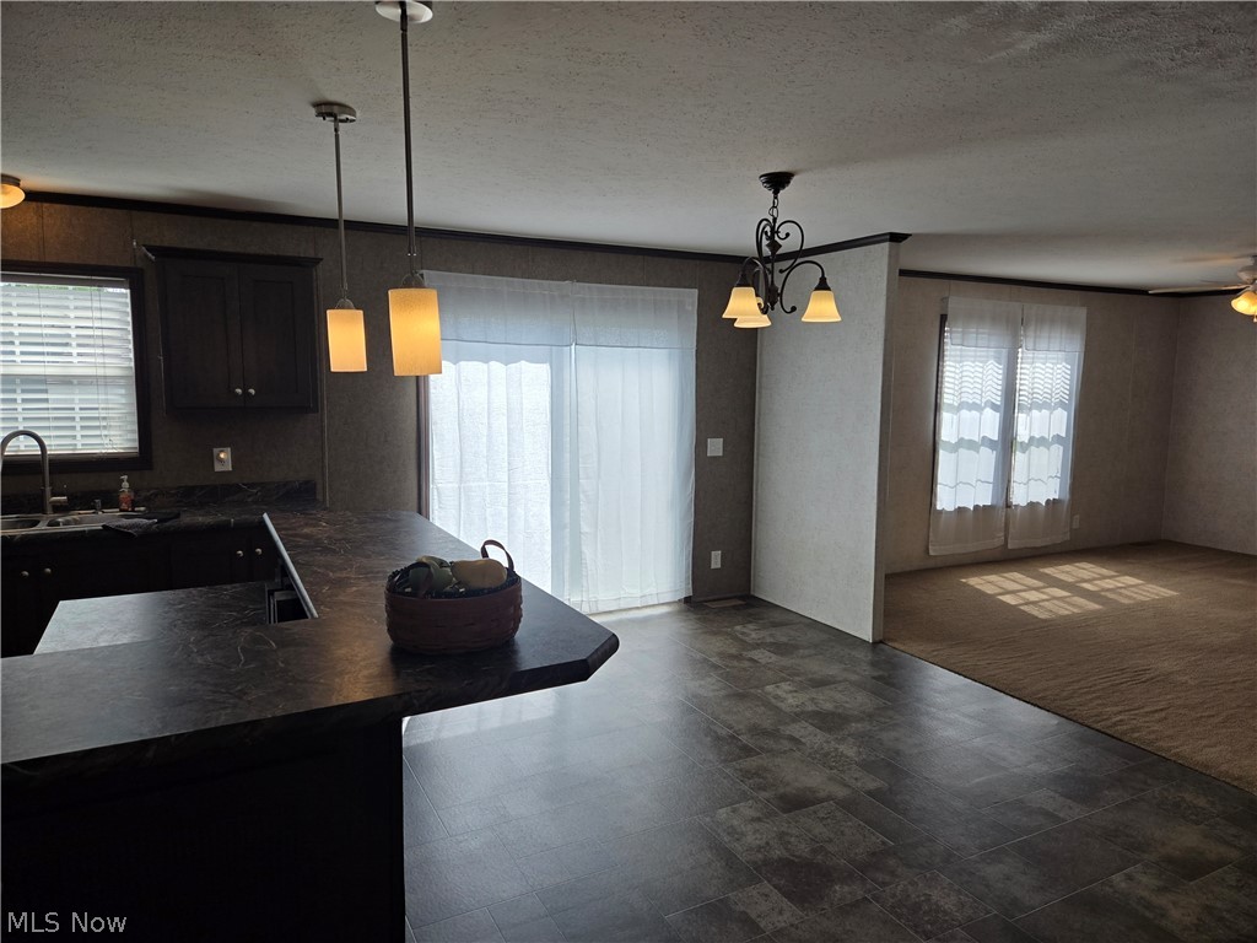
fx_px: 835
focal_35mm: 23
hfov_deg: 73.9
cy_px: 472
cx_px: 628
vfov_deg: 58.9
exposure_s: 1/631
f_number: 1.8
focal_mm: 5.4
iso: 25
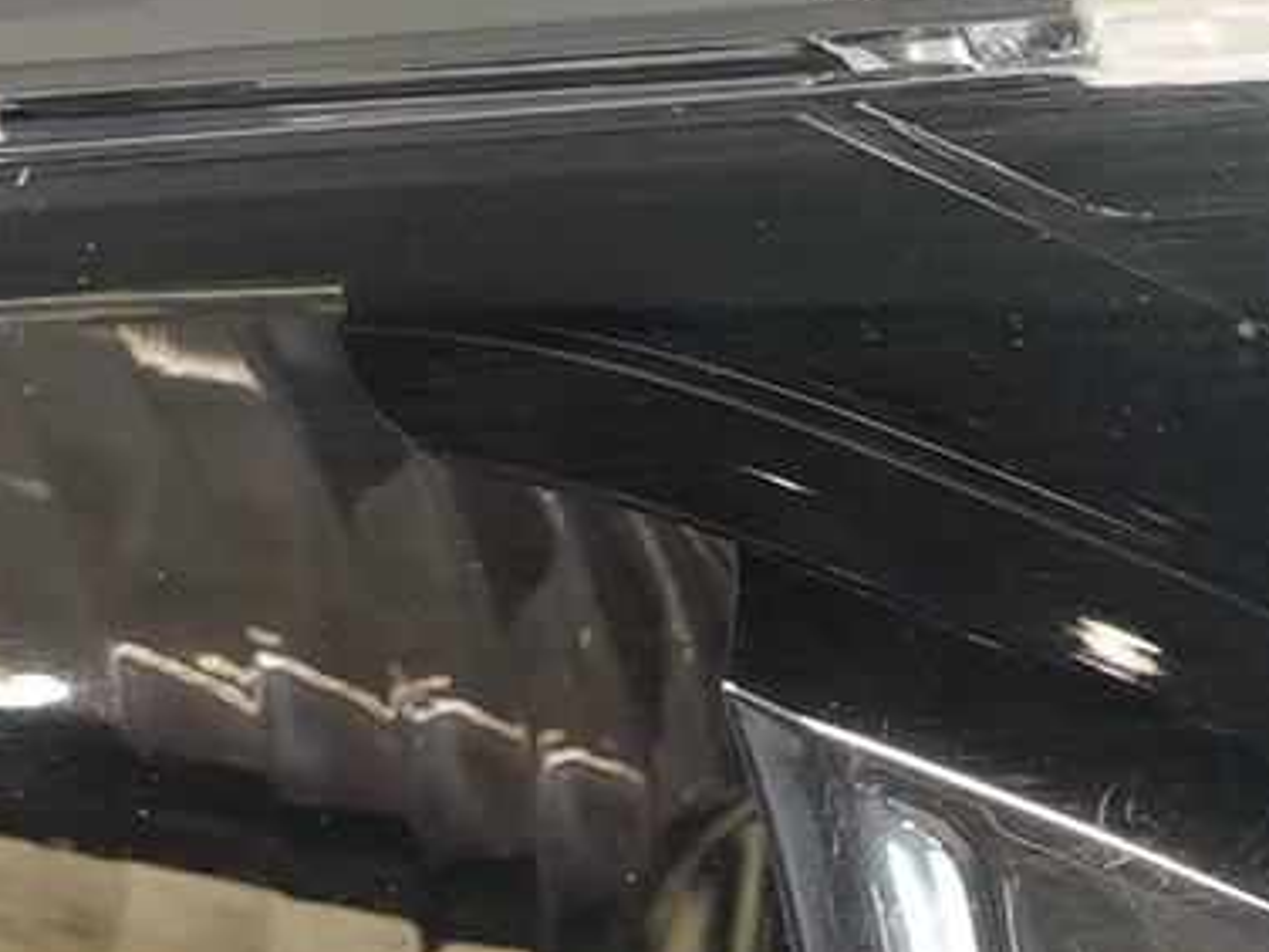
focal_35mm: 238
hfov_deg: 8.3
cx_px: 1104
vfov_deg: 6.2
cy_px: 1404
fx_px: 8725
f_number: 4
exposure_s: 1/160
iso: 400
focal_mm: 21
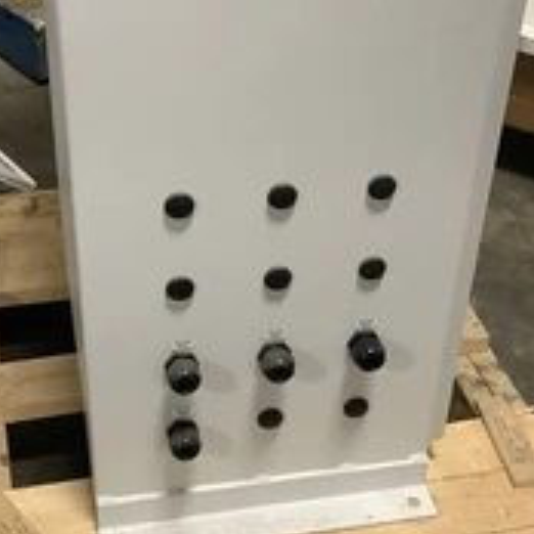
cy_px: 261
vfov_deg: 27.3
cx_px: 246
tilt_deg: -37.9
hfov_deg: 27.3
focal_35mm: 63
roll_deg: -2.6
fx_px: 1100
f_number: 2.4
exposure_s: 1/33
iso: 400
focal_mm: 3.3
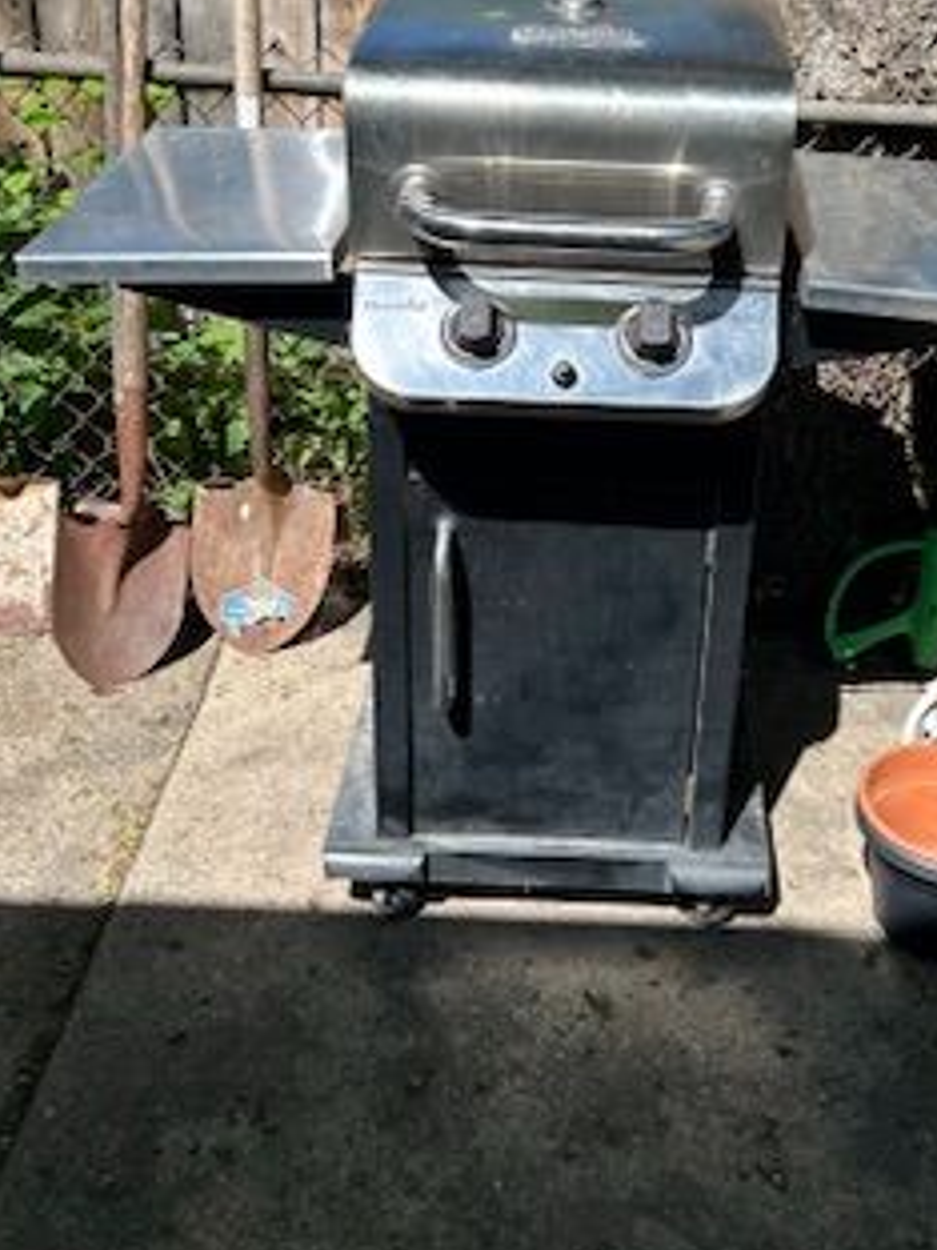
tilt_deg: -26.1
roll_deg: -4.6
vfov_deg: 46.3
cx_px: 617
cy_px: 445
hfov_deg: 35.6
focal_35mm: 40
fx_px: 1444
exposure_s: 1/2299
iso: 50
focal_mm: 5.7
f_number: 1.5
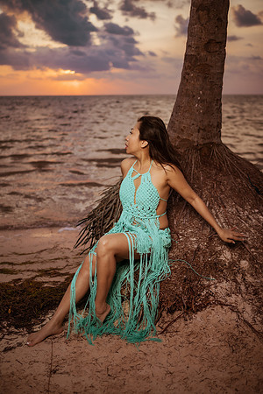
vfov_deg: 54.4
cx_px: 132
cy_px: 197
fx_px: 384
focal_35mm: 35
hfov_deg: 37.9
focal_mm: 35
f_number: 1.8
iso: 50
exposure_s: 1/1250
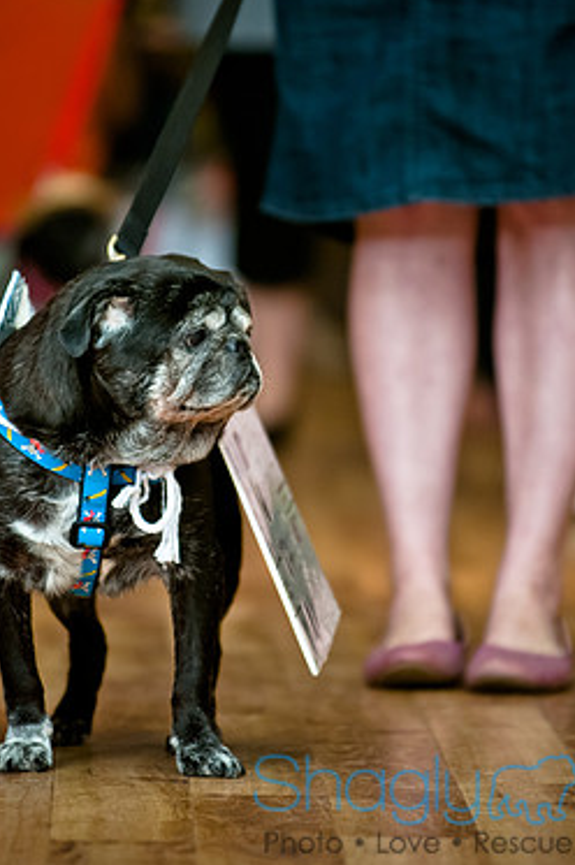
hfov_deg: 3.8
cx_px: 272
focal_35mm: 362
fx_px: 8688
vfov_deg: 5.7
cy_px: 378
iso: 200
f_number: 2.8
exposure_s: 1/200
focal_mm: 200
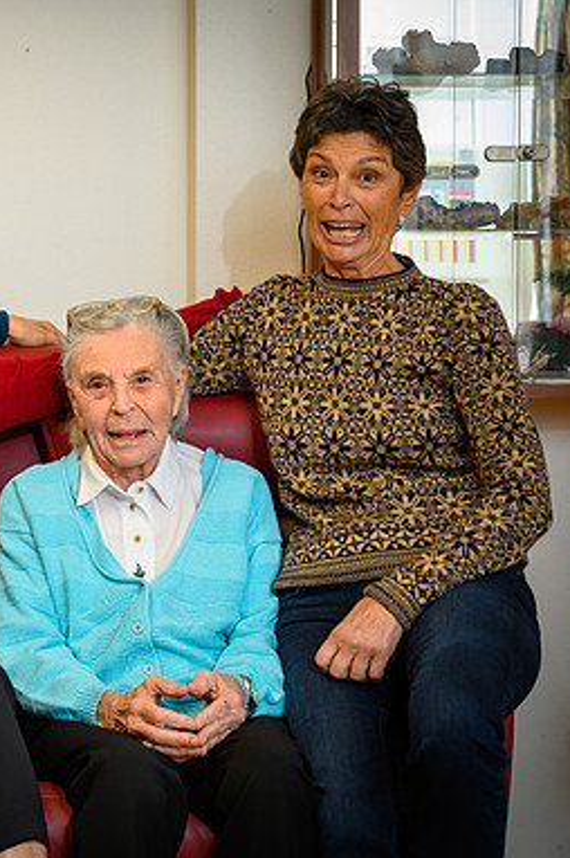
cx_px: -36
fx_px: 1951
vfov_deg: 24.8
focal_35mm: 82
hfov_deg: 16.2
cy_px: 431
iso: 800
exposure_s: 1/100
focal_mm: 54
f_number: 4
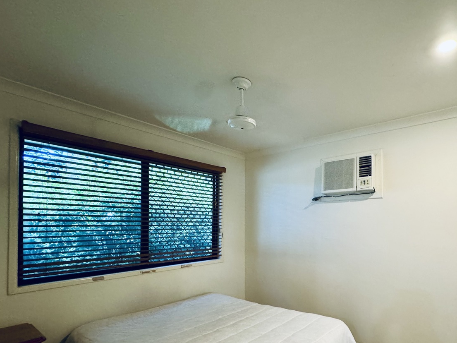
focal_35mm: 19
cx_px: 306
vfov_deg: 67.2
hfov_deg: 81.7
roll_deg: +1.7
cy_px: 223
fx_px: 251
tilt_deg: +0.3
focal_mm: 2.22
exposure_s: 1/50
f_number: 2.2
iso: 400
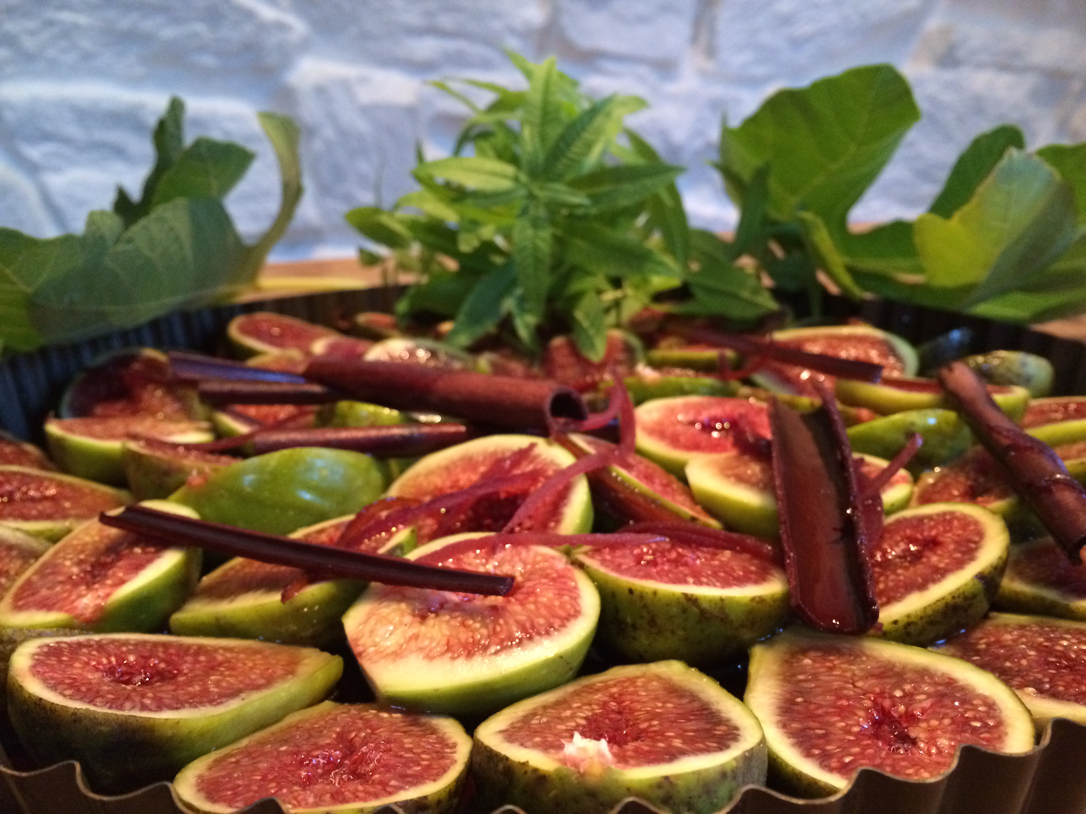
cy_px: 407
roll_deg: +0.7
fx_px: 910
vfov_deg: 48.2
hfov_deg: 61.7
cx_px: 543
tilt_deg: -18.5
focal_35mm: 29
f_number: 2.2
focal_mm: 4.15
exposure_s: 1/17
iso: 400
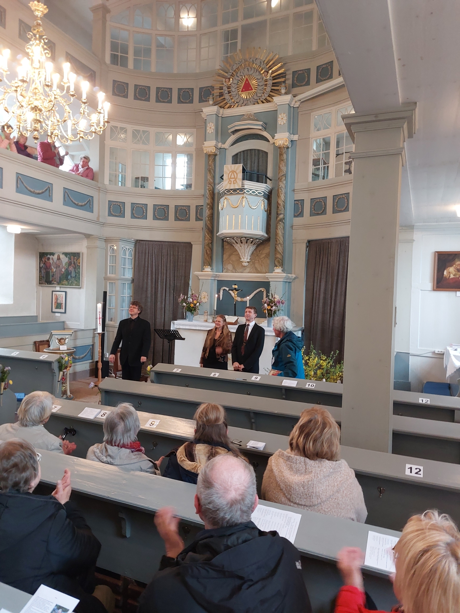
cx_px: 230
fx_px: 425
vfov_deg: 71.6
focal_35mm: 24
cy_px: 306
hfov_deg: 56.8
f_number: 1.8
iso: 400
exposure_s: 1/50
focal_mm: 5.23
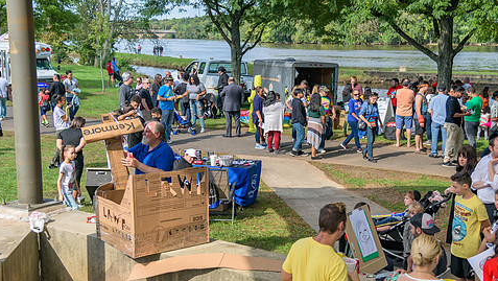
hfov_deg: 37.2
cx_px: 264
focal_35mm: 56
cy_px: 142
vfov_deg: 21.5
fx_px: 740
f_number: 4
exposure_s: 1/200
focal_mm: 44
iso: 80
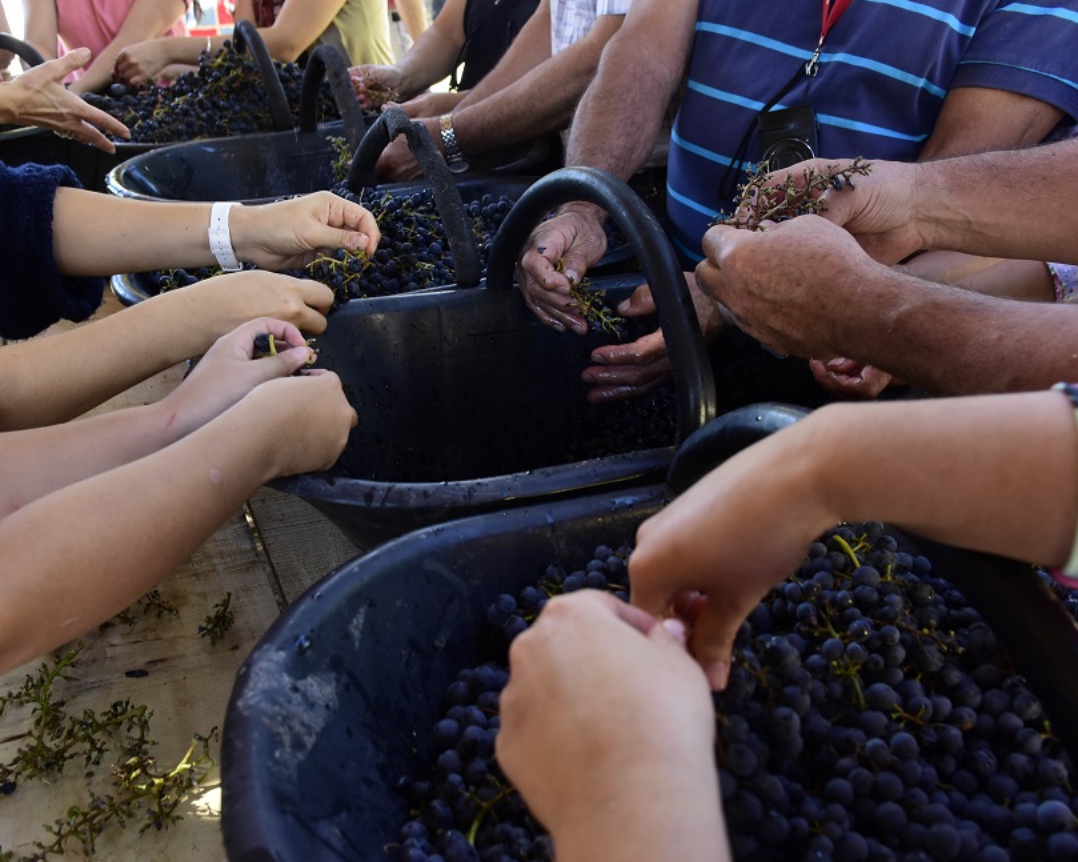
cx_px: 484
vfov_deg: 49.1
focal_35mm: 30
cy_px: 441
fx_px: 944
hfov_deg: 59.3
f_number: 4
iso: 640
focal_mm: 17
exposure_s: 1/125
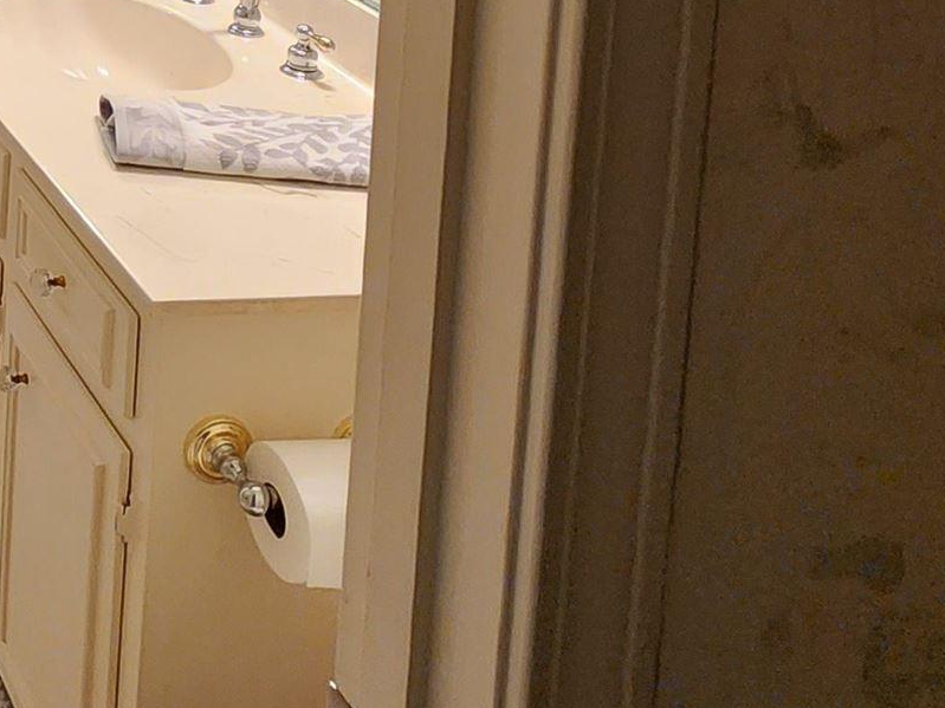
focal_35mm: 50
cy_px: -347
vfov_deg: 23.4
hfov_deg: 28.7
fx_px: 1365
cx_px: -374
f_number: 2.2
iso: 400
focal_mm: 2.2
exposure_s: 1/60
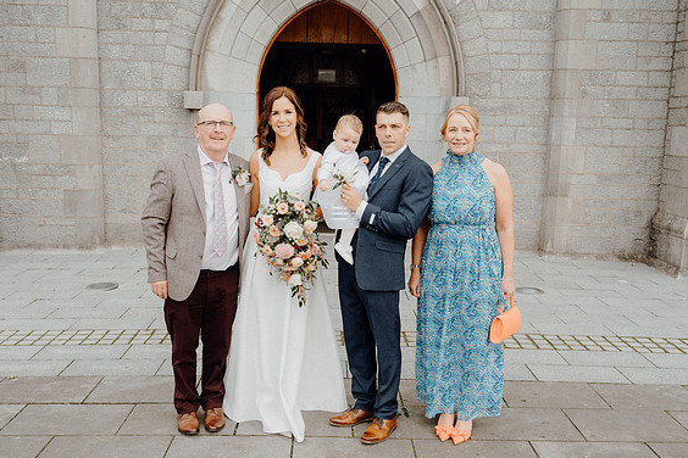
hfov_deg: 54.4
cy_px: 227
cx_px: 338
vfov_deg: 37.9
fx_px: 669
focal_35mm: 35
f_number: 5
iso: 125
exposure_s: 1/160
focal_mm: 34
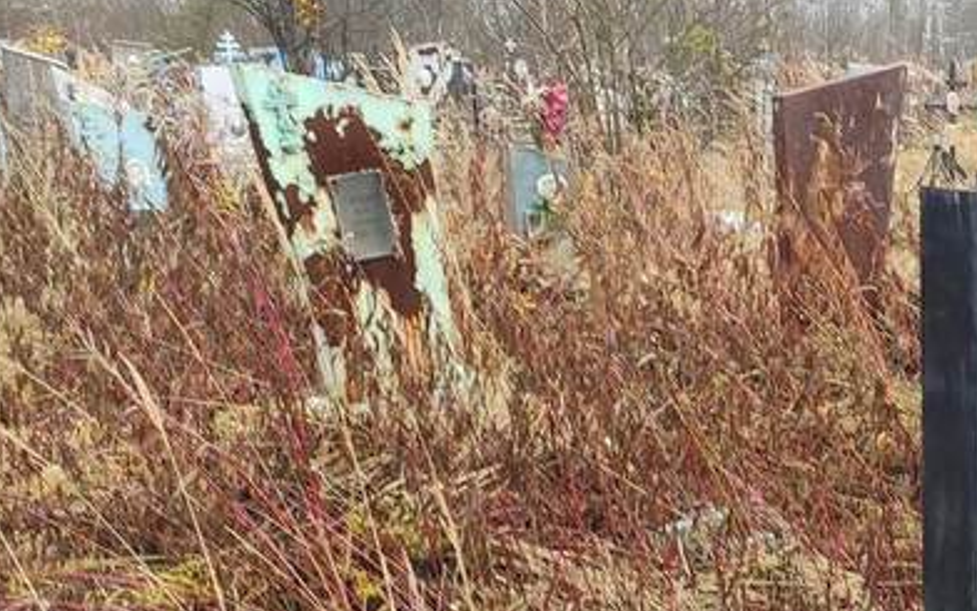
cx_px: 1164
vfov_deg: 17.8
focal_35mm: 72
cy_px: 571
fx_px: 1917
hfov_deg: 25.7
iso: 112
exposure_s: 1/204
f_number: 1.75
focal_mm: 4.77
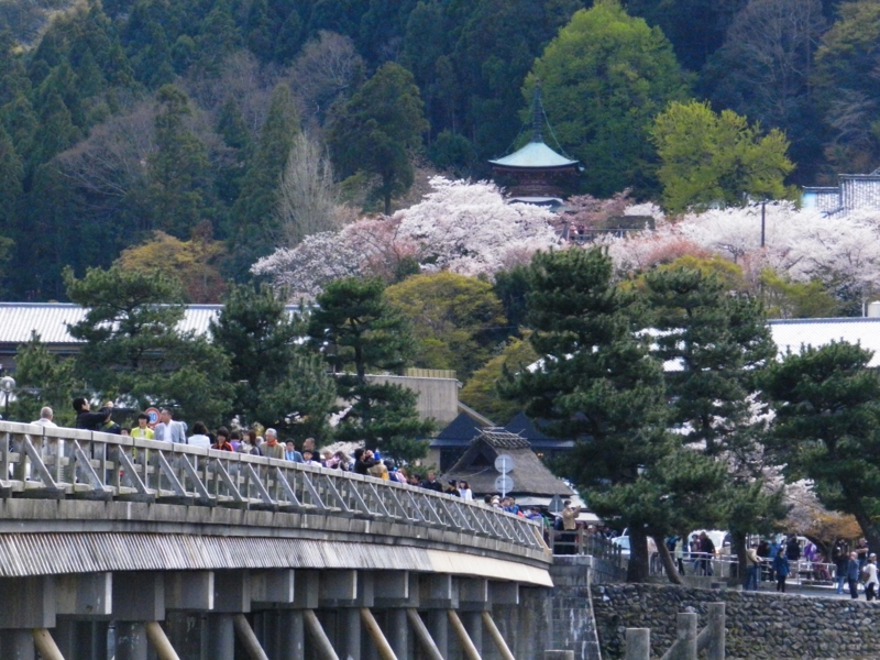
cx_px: 440
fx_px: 4856
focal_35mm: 191
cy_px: 330
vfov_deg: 7.8
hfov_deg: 10.4
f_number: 5.5
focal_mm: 34
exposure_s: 1/1500
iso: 800
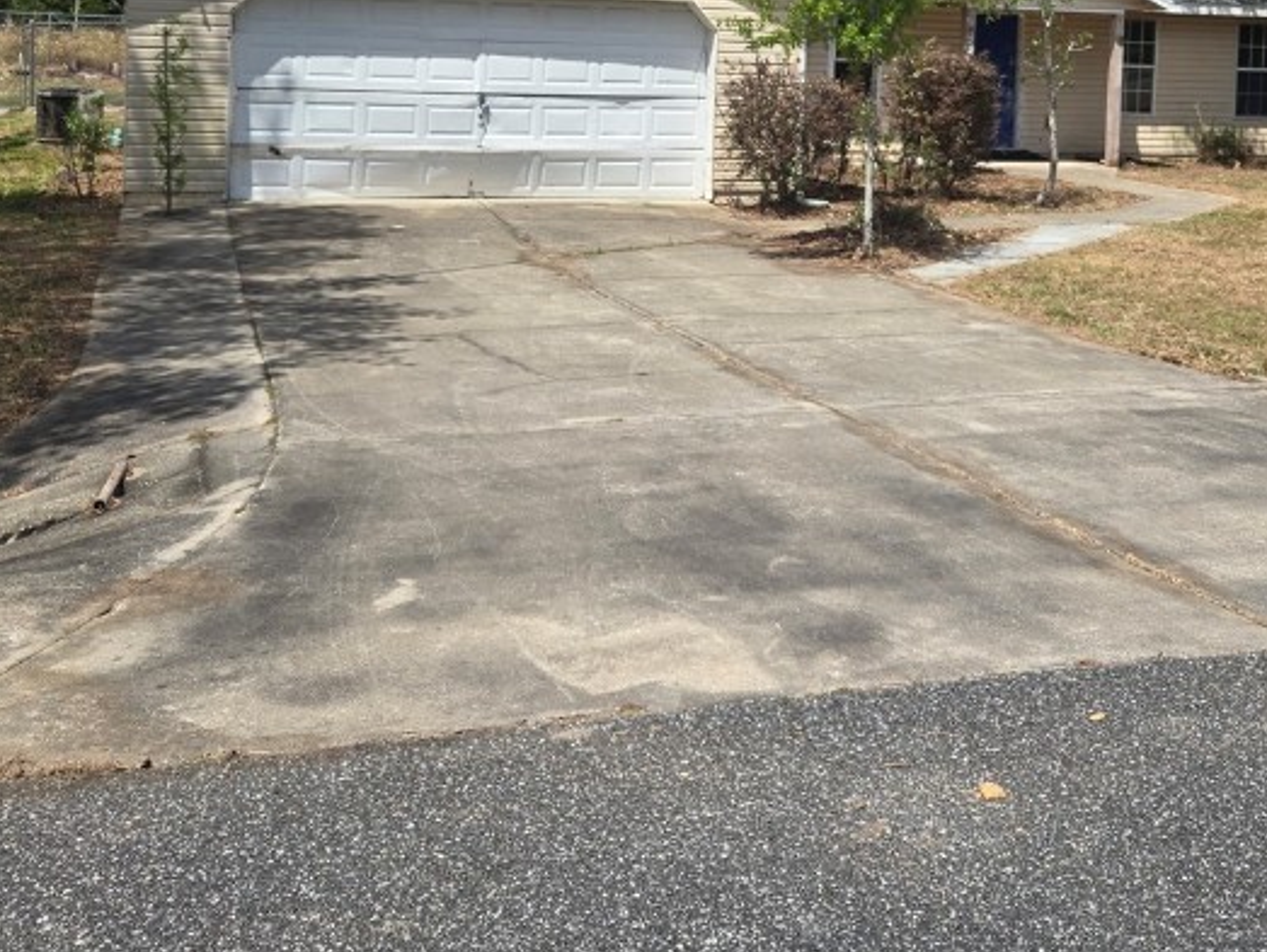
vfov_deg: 30.6
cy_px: 73
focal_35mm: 45
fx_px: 1648
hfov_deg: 41.9
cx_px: 729
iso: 25
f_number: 1.8
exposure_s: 1/2302
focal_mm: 5.4
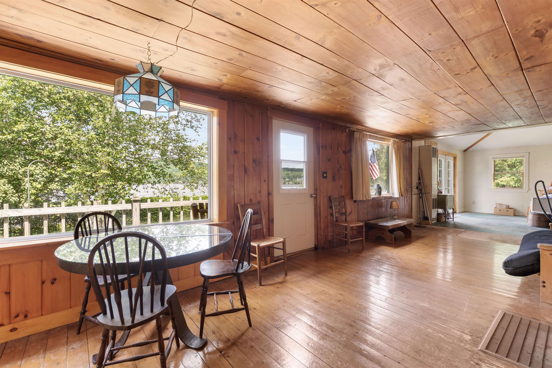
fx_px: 230
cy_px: 184
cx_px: 276
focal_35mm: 15
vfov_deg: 77.3
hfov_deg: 100.4
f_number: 5.6
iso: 100
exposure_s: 1/30
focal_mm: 10
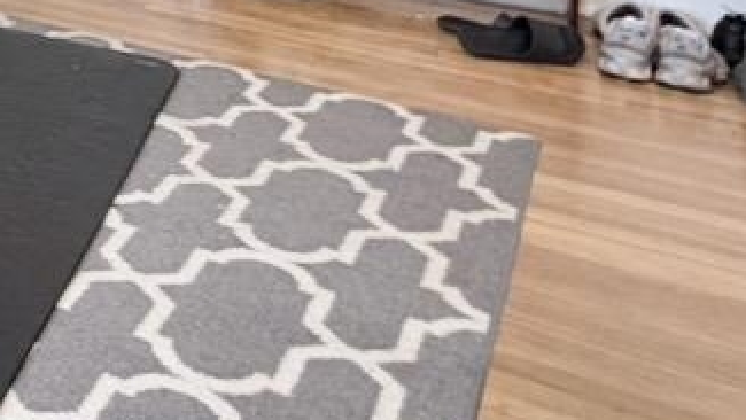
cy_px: -356
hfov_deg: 26.6
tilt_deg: -1.1
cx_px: -333
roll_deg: -0.2
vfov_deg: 16.5
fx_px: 1187
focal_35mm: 60
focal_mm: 2.22
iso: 320
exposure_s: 1/120
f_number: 2.2
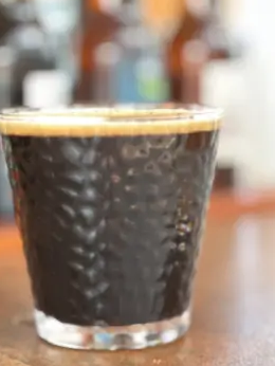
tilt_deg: -6.5
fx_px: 942
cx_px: 121
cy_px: 183
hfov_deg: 16.6
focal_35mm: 89
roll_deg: -1.8
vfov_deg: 22.0
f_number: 2.8
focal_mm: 9
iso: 400
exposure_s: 1/29
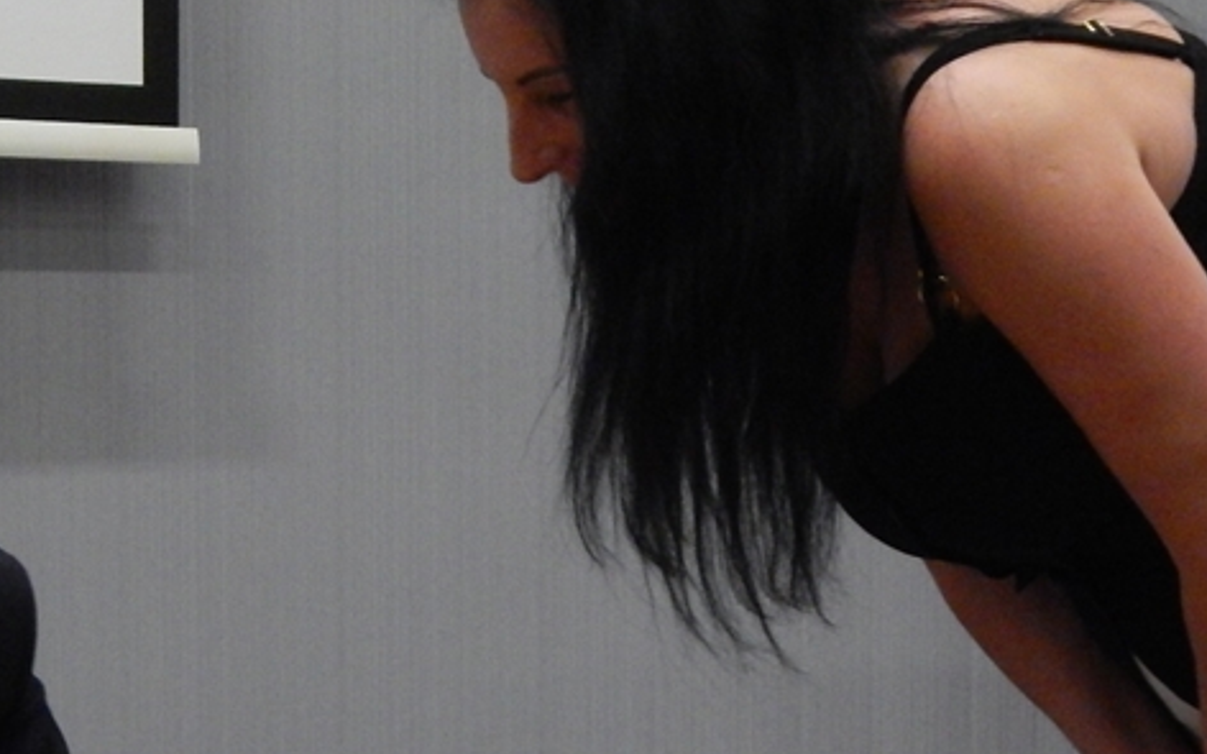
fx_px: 3618
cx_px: 297
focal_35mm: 110
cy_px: 631
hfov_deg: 18.8
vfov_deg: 11.8
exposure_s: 1/100
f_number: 3.7
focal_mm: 8.6
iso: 800
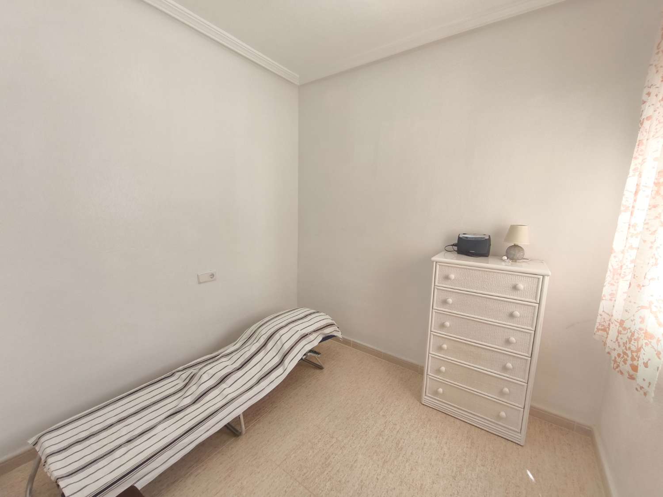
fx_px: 287
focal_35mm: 15
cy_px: 248
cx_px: 332
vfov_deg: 81.7
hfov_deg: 98.2
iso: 64
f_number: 2.2
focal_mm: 1.91
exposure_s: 1/50
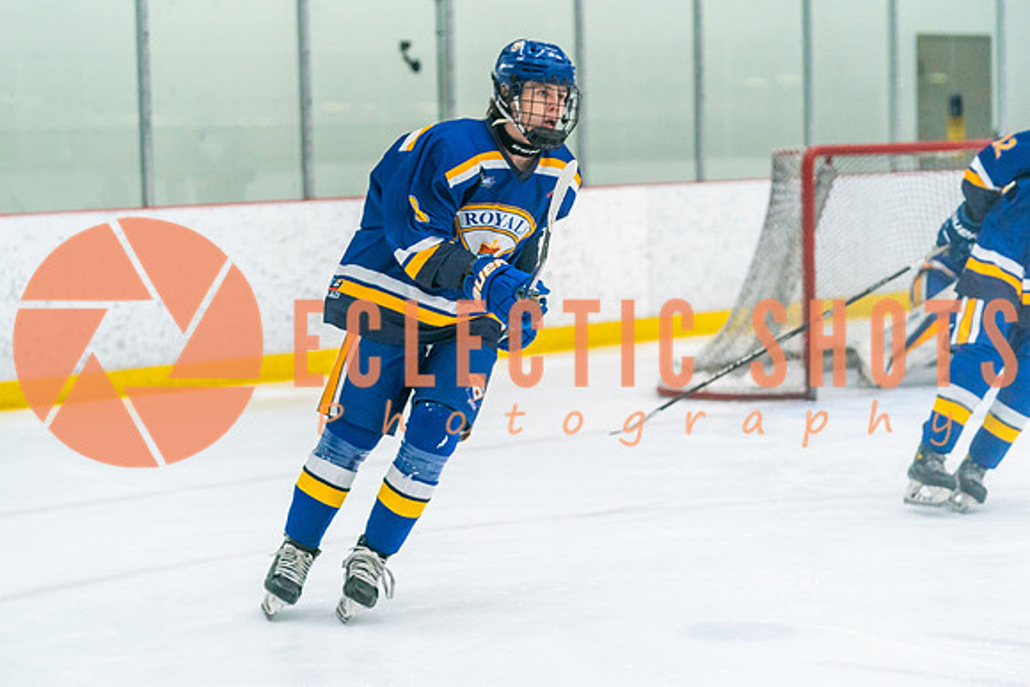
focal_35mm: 98
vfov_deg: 14.0
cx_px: 446
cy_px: 297
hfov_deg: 20.9
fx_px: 2792
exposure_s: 1/1250
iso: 3200
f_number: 2.8
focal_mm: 86
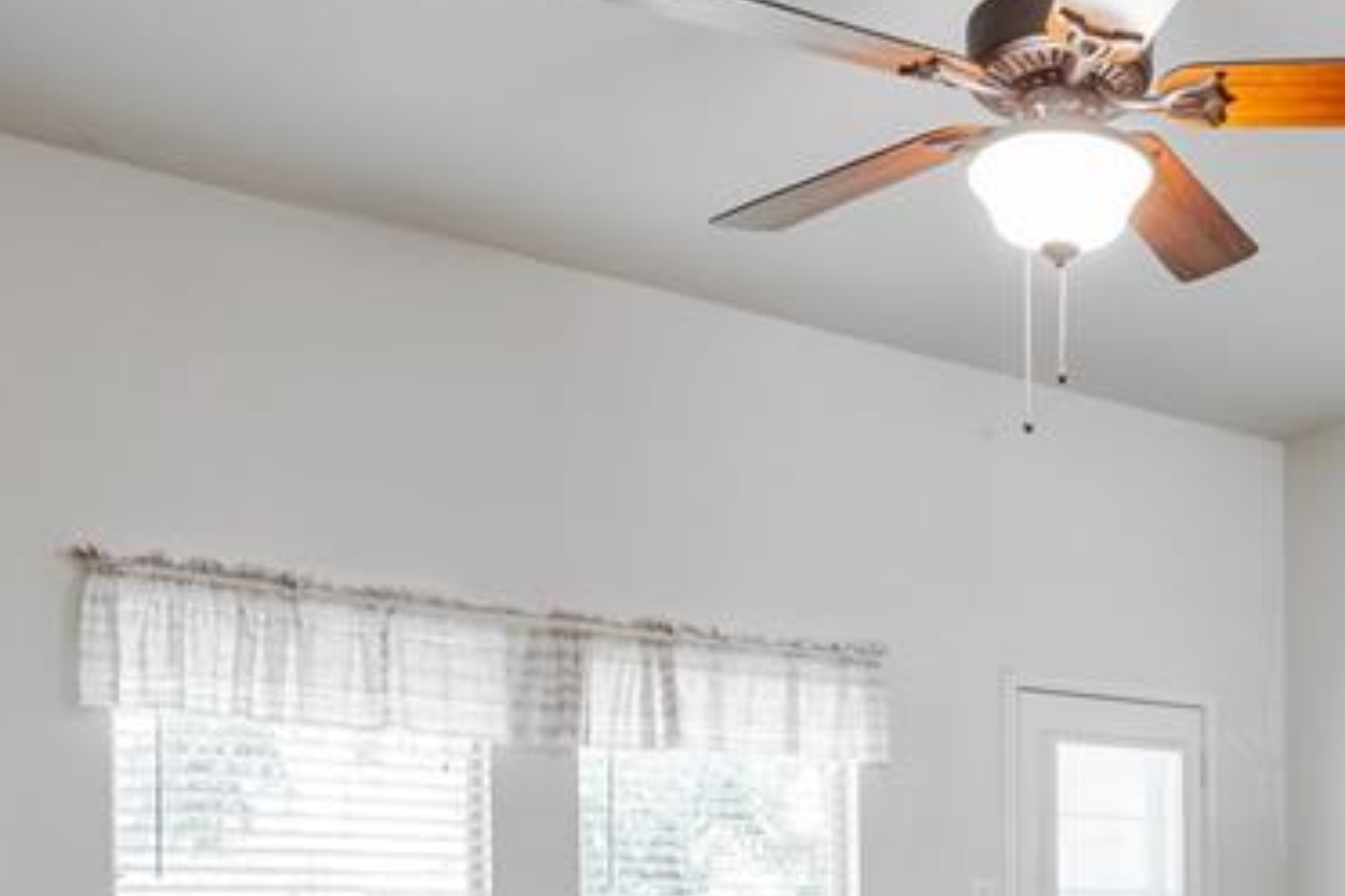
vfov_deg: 28.2
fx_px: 1644
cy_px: 950
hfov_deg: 41.8
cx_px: 1143
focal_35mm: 44
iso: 250
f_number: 9
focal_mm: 16
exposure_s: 1/25
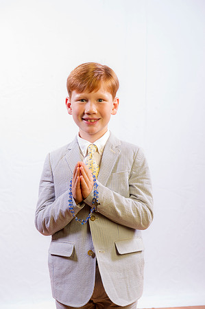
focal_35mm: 70
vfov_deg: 28.9
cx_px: 102
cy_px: 154
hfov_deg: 19.4
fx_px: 599
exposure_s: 1/160
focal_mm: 70
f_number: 8
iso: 100
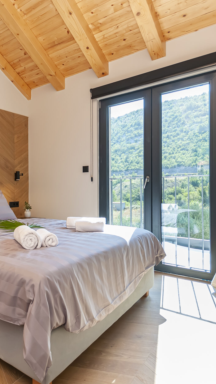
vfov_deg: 76.3
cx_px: 14
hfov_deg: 42.9
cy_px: 194
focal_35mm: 24
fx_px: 244
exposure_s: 1/100
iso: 100
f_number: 5
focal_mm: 10
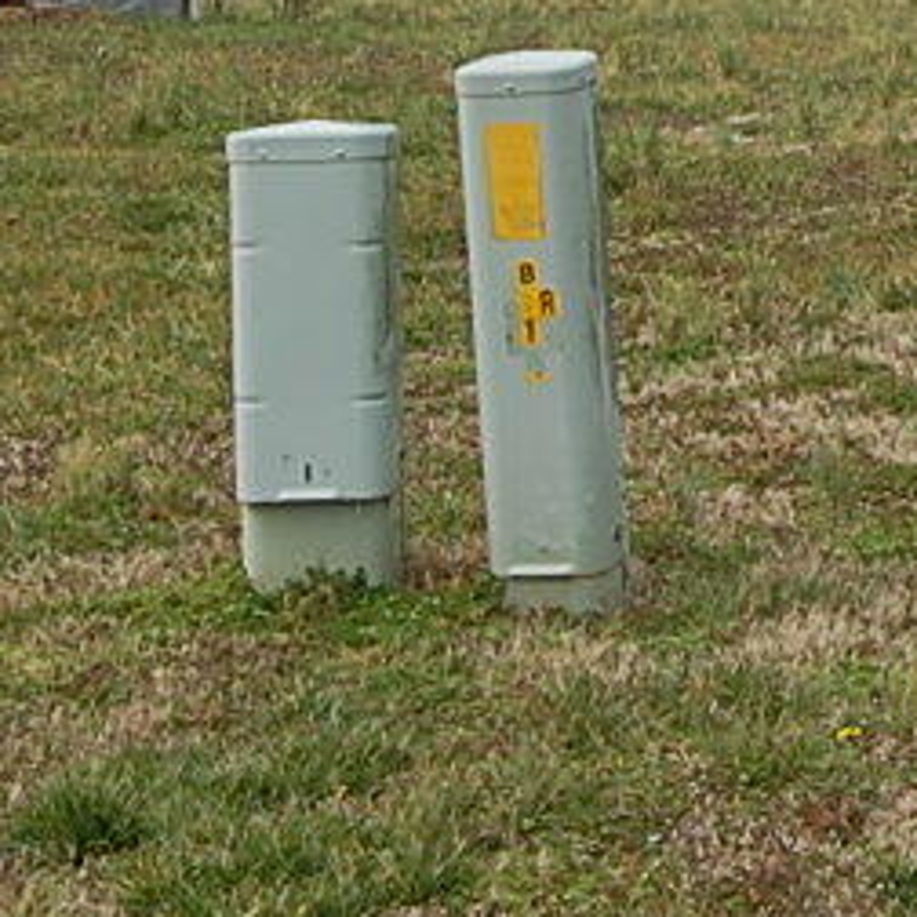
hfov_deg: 12.2
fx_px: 4106
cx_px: 1310
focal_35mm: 137
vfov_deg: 12.4
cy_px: -229
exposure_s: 1/320
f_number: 9
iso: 200
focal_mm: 18
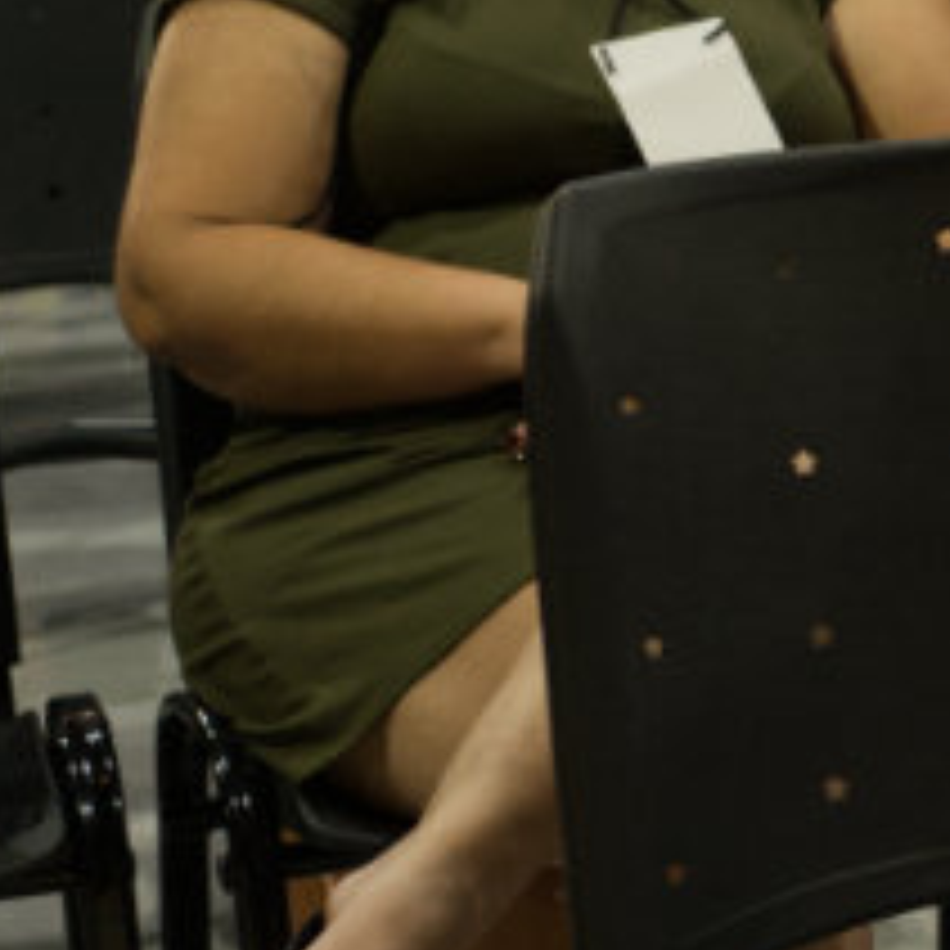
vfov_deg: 10.3
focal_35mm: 169
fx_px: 5247
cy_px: 394
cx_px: 2535
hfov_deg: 9.0
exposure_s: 1/80
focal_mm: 35
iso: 2000
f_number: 2.8
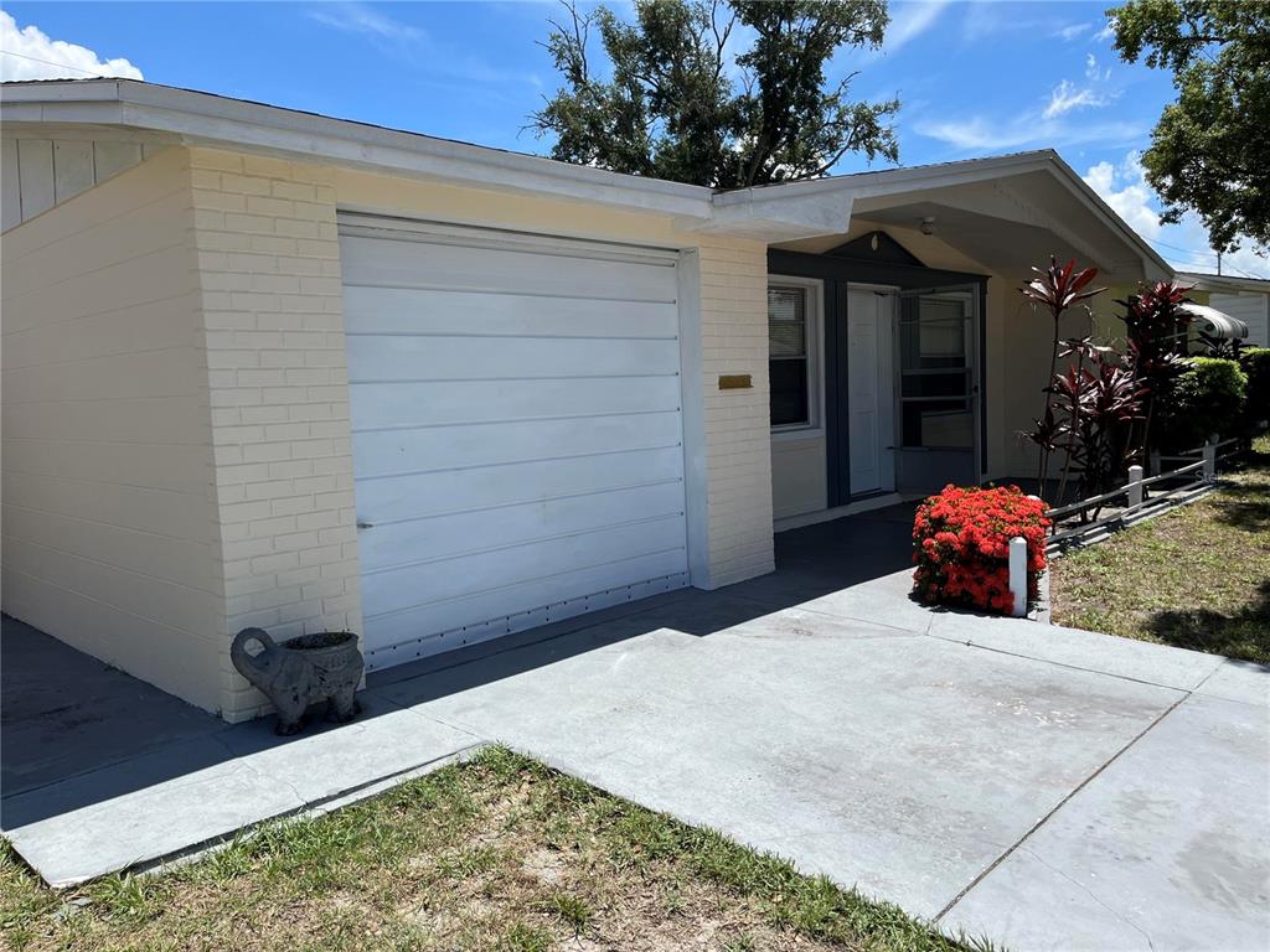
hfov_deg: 67.3
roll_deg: +1.3
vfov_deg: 53.1
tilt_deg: -4.5
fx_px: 954
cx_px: 635
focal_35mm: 26
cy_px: 476
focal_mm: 5.1
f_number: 1.6
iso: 50
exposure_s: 1/3521
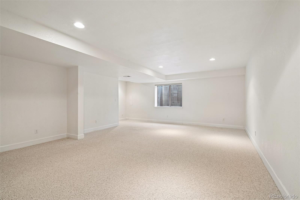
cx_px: 150
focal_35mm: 16
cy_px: 100
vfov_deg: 73.7
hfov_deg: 96.7
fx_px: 133
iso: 400
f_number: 10
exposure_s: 1/8
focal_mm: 16
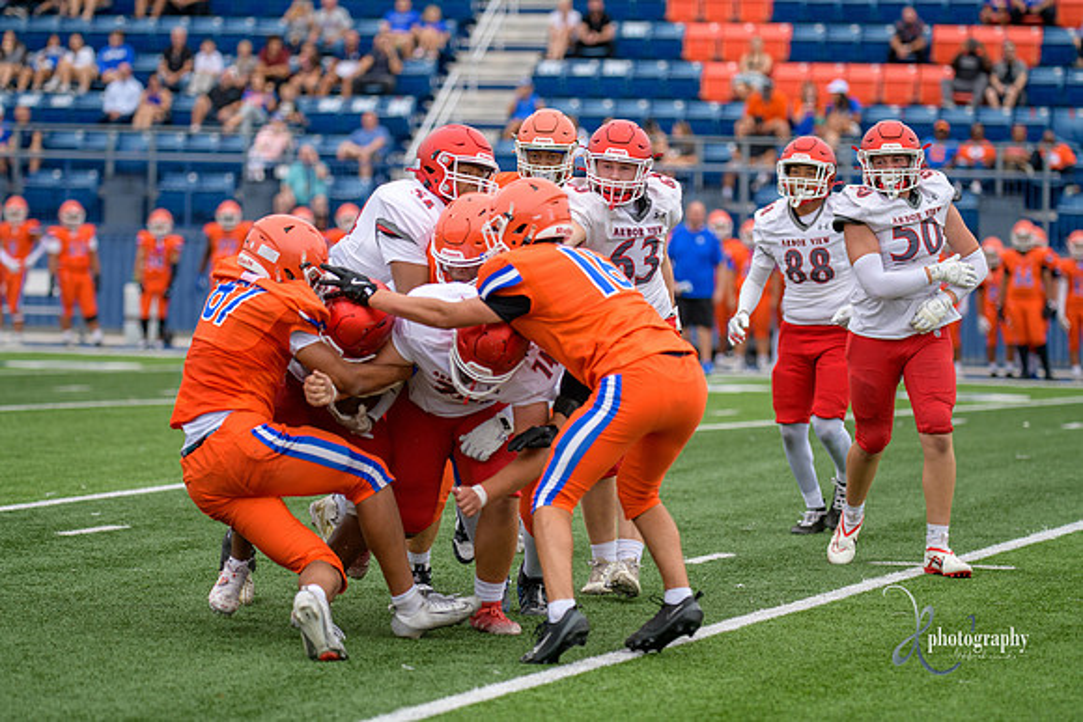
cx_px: 542
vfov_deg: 8.6
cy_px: 361
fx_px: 4814
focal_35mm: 160
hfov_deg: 12.8
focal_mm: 160
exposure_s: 1/800
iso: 450
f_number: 2.8
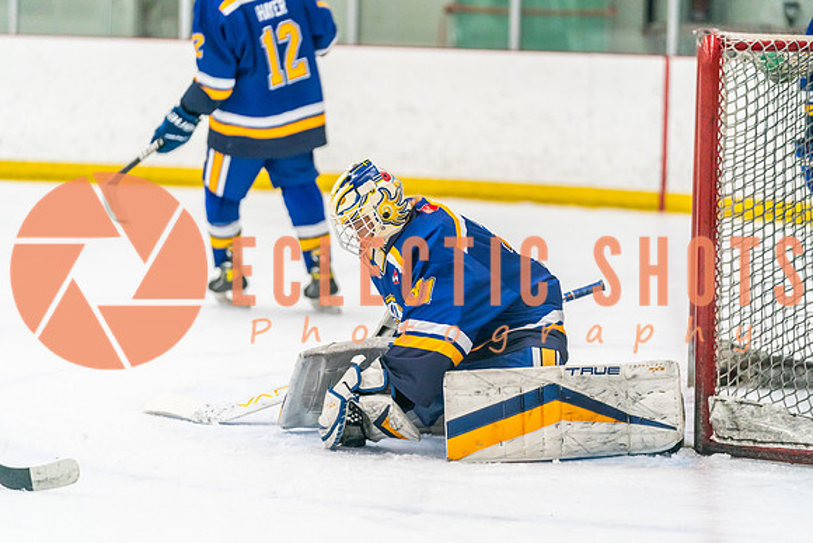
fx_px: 3478
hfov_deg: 13.3
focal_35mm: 154
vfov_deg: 8.9
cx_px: 406
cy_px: 272
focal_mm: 154
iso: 3200
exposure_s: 1/1250
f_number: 2.8
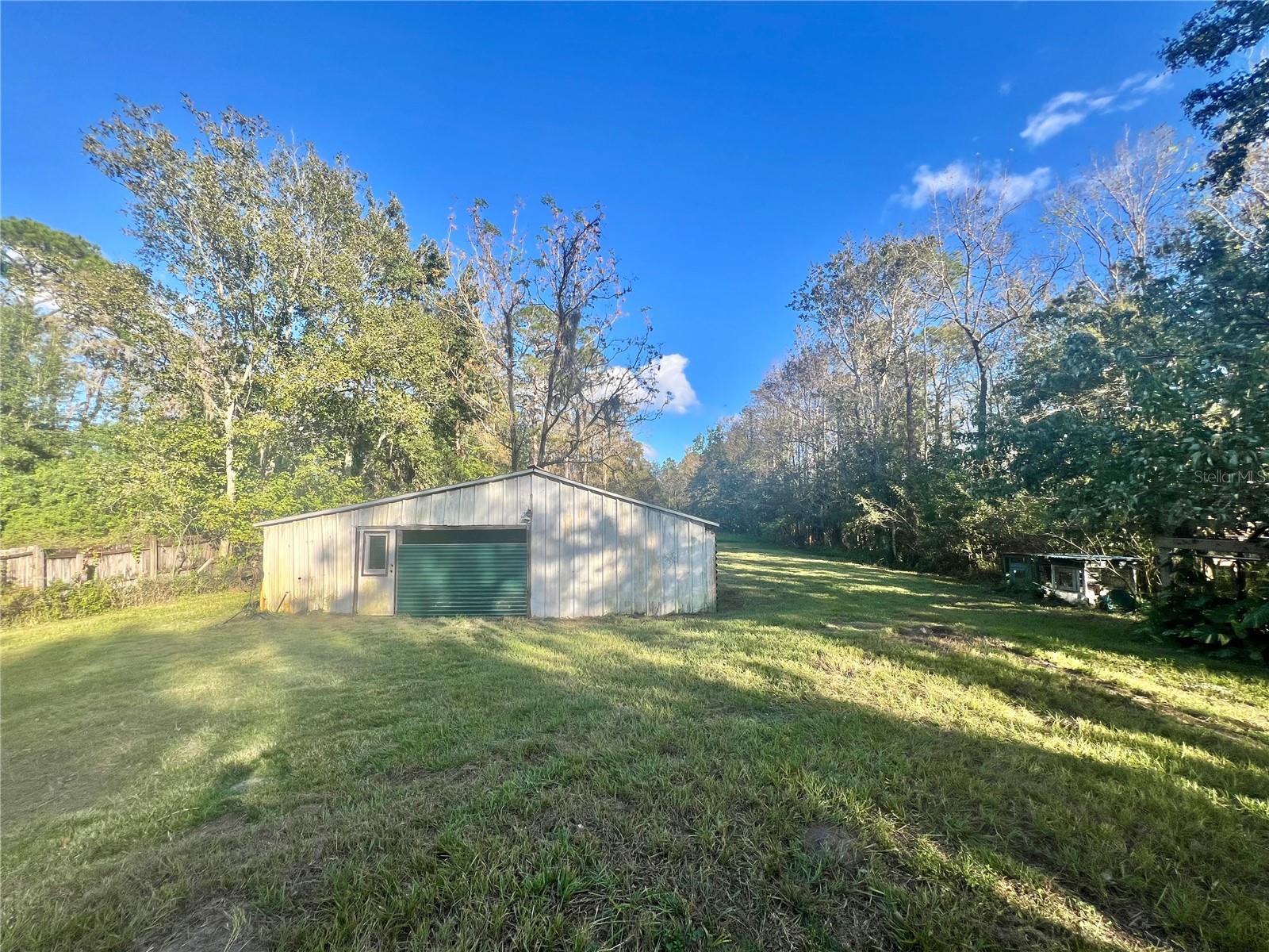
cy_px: 476
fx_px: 477
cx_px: 634
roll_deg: -0.1
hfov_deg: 106.2
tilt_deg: +3.8
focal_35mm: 13
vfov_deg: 89.9
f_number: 1.8
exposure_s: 1/681
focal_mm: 1.57
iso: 32
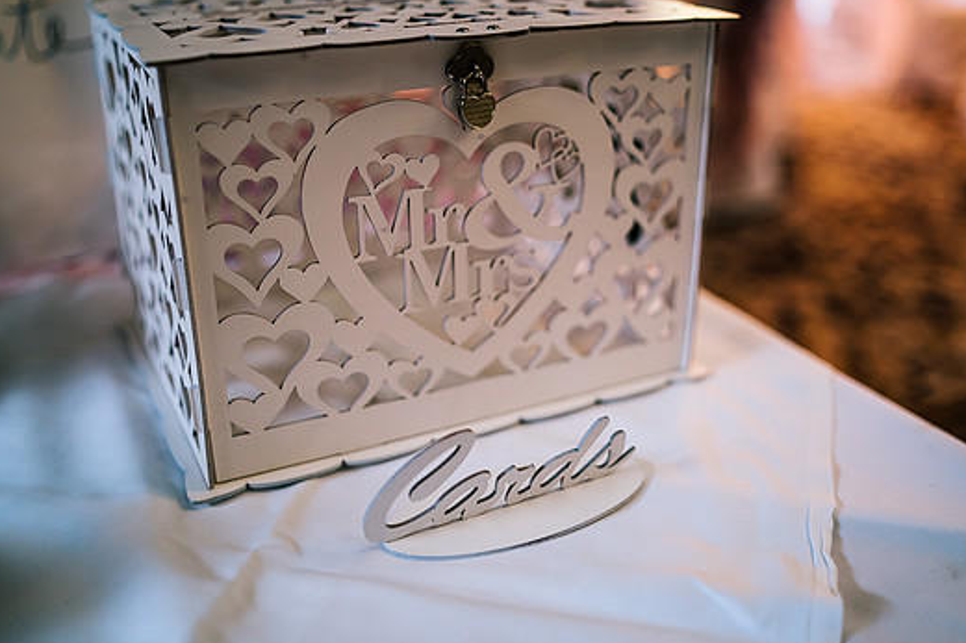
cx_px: 488
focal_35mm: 39
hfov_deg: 49.6
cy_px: 303
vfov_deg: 34.2
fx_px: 1046
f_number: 1.6
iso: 800
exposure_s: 1/250
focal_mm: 35
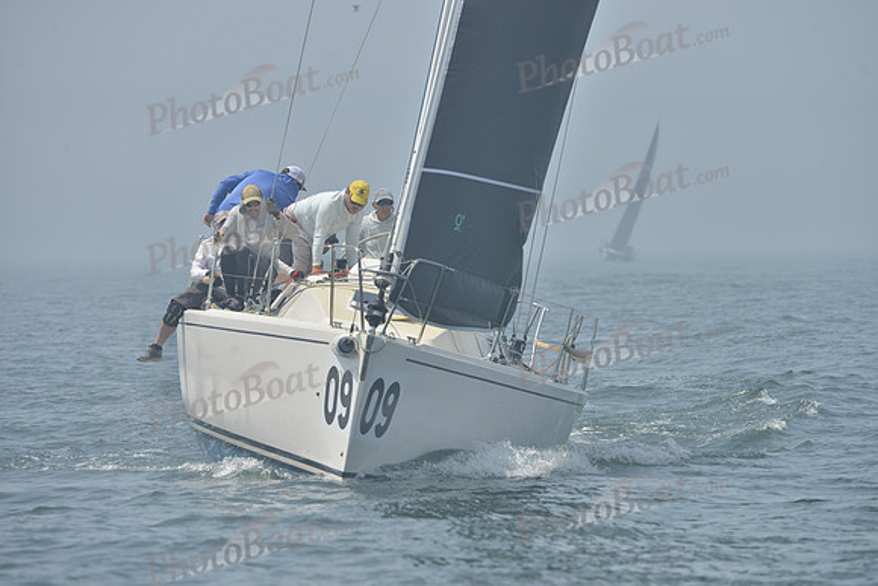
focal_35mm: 400
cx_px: 439
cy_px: 293
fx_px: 9757
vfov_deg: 3.4
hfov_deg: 5.2
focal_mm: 400
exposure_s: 1/1000
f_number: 9
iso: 280
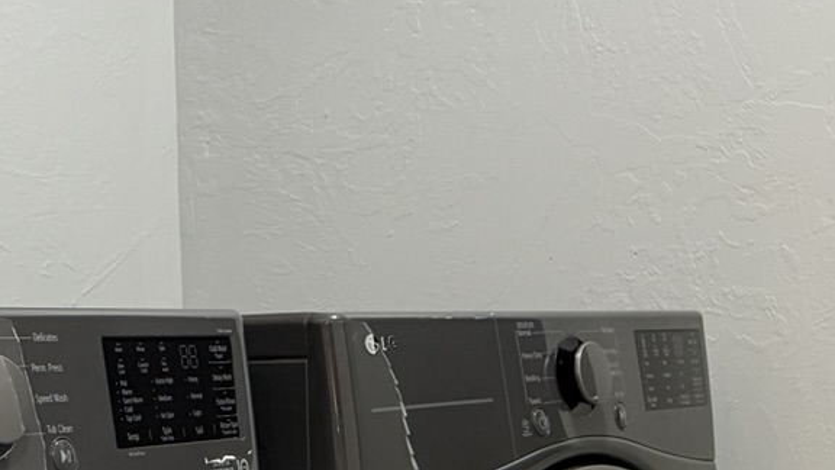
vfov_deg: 12.8
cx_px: 267
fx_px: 2059
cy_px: 506
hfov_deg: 22.8
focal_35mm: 93
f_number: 1.78
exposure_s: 1/60
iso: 400
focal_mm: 6.76
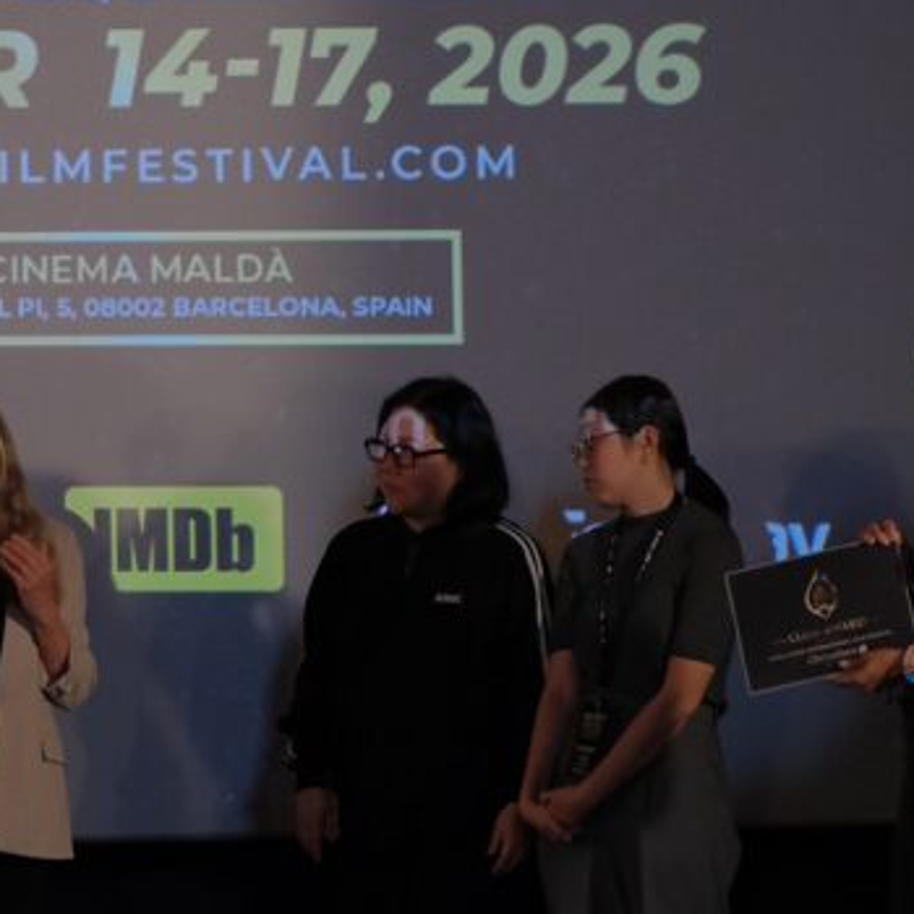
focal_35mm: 311
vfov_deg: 5.6
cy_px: 657
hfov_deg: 5.6
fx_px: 9290
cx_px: -86
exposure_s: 1/180
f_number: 1.8
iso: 3200
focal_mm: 85
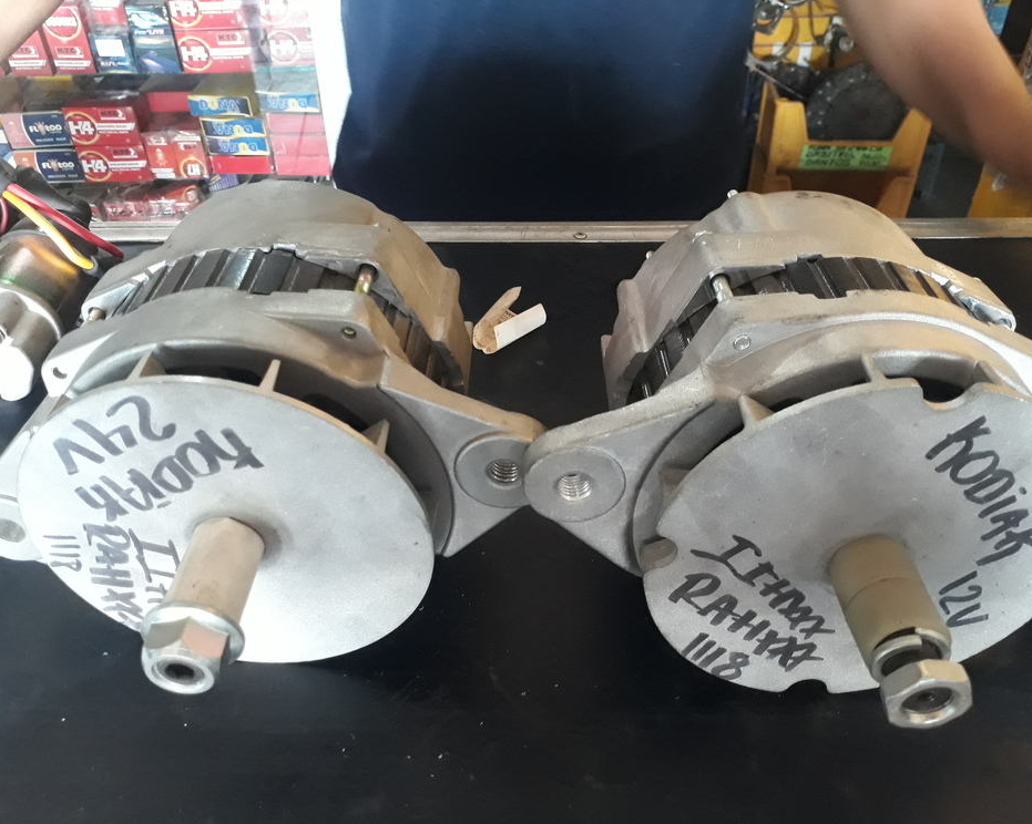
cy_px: 420
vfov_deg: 49.9
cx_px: 521
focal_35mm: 29
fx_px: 885
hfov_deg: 60.5
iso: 320
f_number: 1.9
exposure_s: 1/15
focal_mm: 3.6
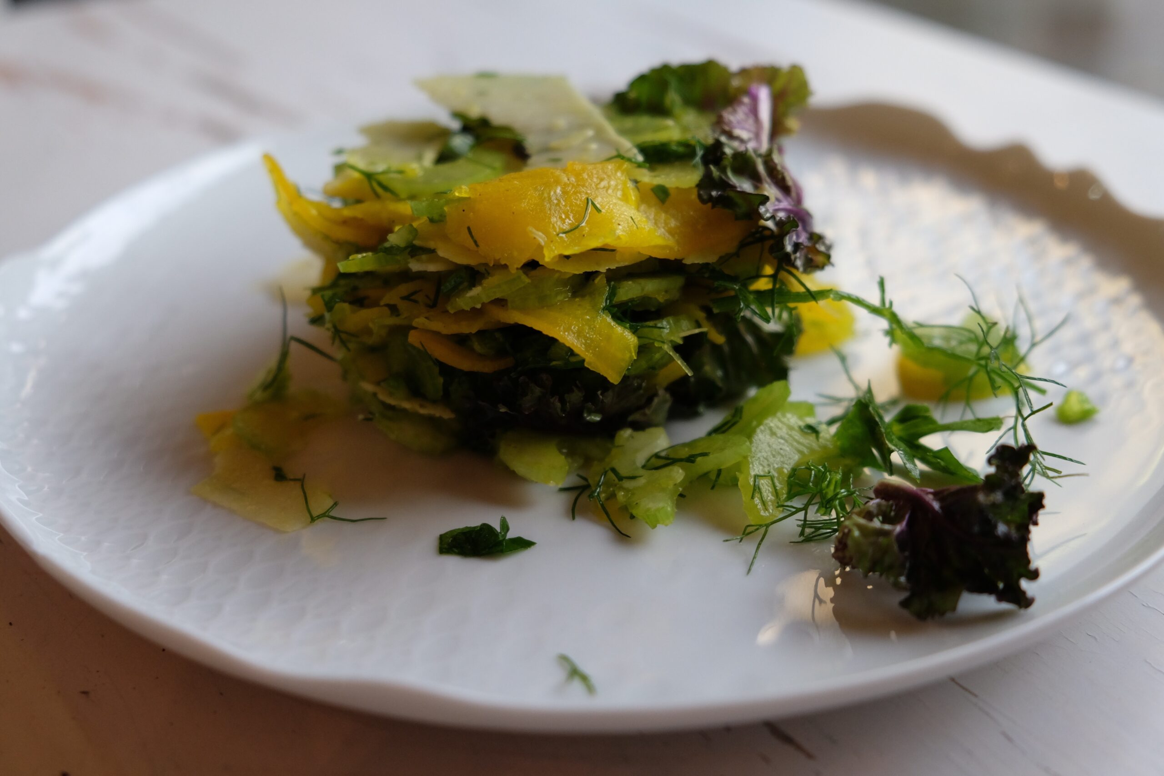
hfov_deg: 45.4
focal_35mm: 43
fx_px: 1390
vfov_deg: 31.2
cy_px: 388
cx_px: 582
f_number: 3.2
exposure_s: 1/125
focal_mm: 28.9
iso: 800
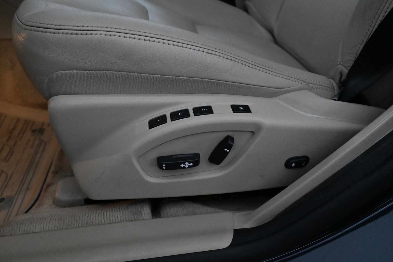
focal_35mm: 29
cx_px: 196
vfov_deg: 44.6
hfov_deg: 63.2
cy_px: 131
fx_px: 319
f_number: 4.5
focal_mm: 19.5
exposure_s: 1/100
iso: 6400
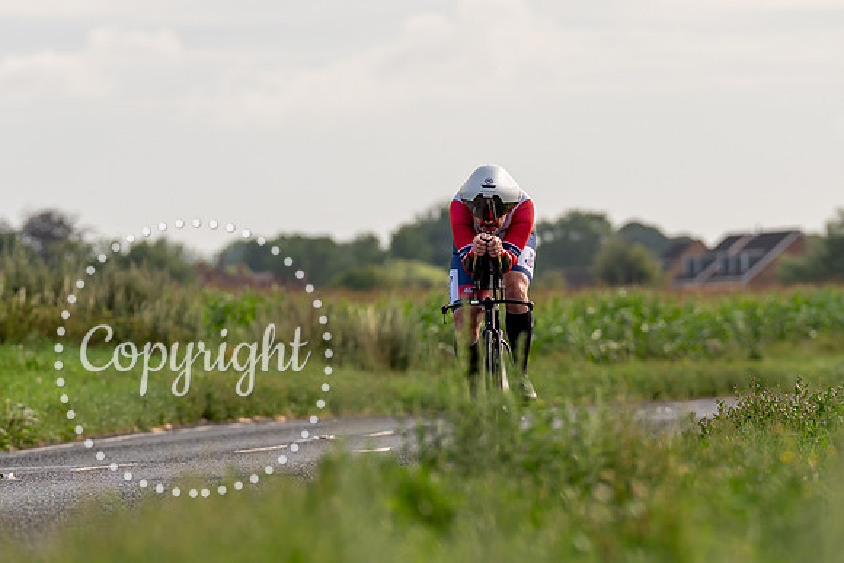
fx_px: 9482
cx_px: 405
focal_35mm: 404
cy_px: 339
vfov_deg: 3.4
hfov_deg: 5.1
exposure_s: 1/1000
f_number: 4
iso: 125
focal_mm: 194
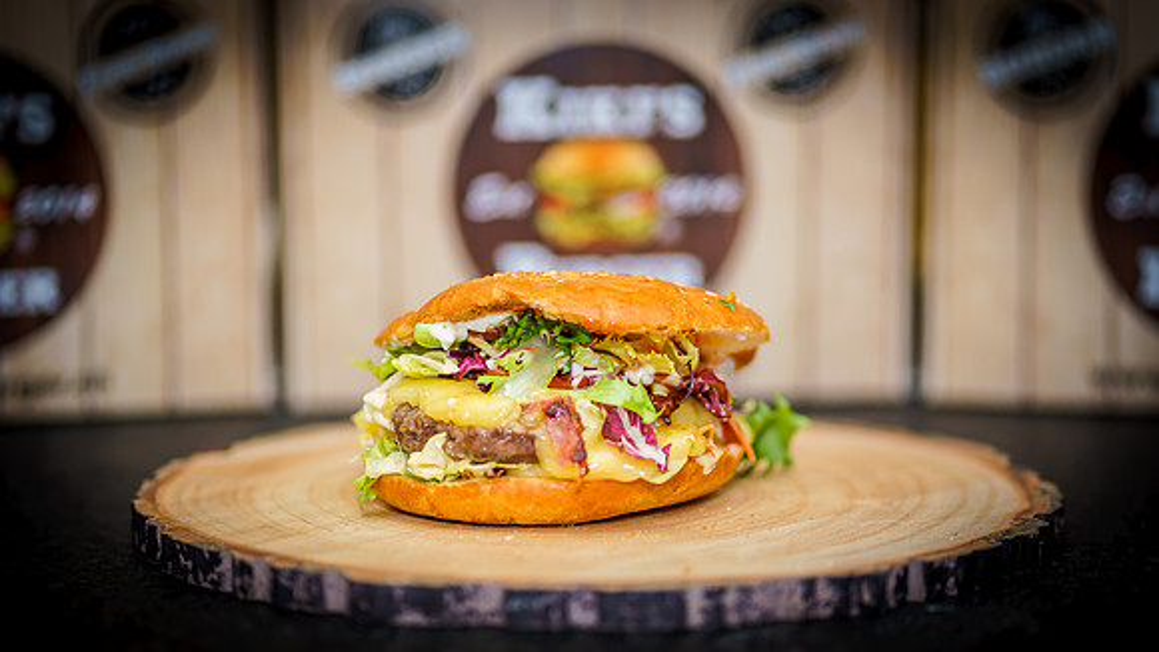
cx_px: 558
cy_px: 418
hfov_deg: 20.6
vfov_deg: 11.7
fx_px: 3189
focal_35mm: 104
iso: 100
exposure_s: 1/80
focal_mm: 85
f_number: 1.8
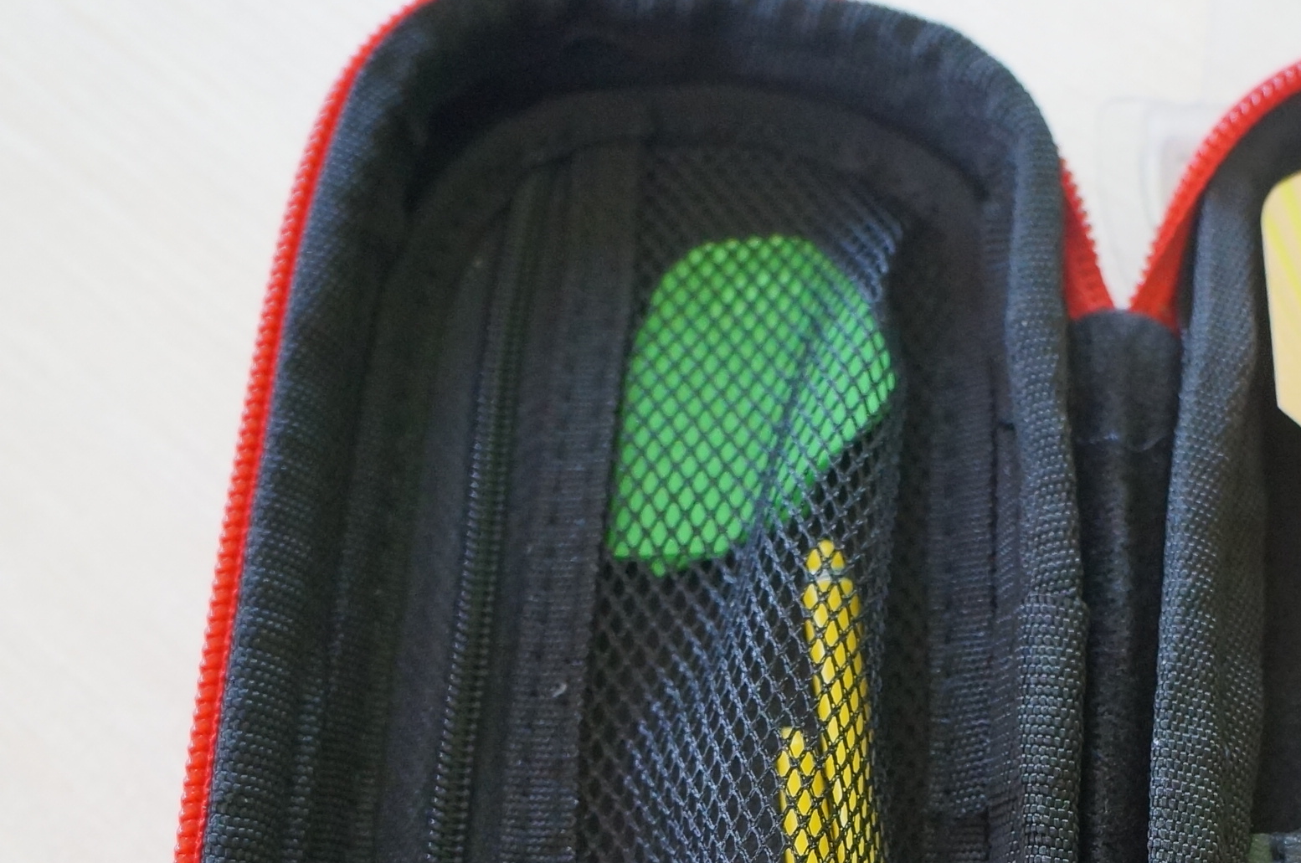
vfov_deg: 21.0
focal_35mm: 62
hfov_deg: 30.6
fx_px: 2237
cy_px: 899
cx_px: 1239
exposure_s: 1/60
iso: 1250
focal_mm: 18
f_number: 4
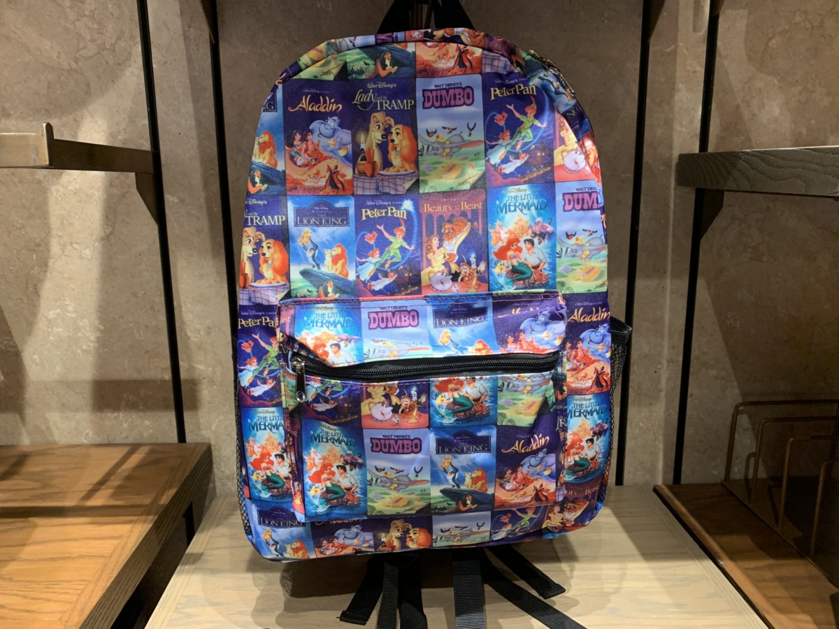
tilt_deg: -13.0
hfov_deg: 67.3
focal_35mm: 26
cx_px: 420
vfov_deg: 53.1
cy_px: 314
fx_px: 630
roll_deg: -0.1
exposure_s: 1/60
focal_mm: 4.25
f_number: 1.8
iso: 200
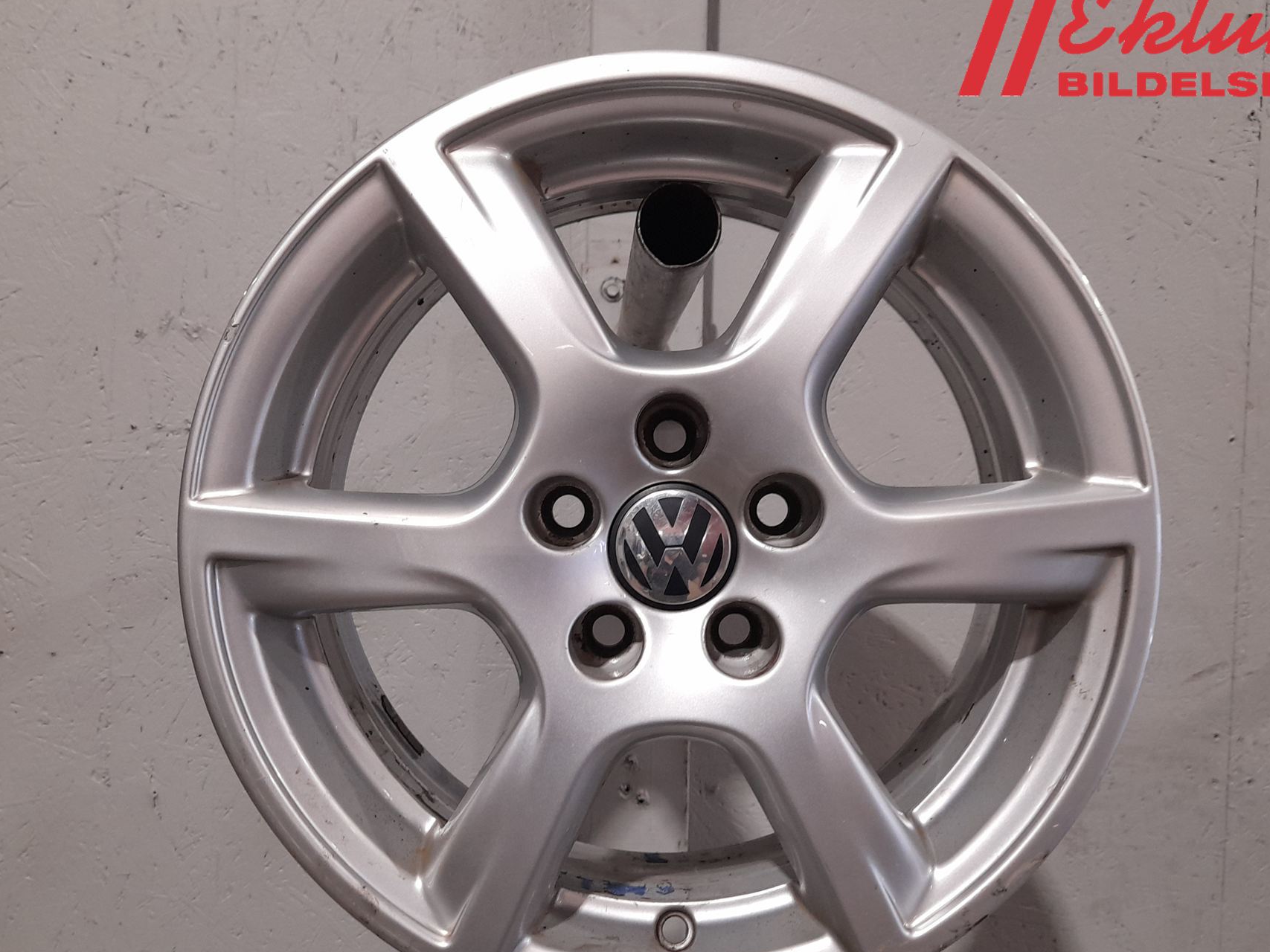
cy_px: 541
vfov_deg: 46.7
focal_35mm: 30
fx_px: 1101
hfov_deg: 60.0
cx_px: 653
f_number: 2
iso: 160
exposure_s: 1/50
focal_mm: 4.6
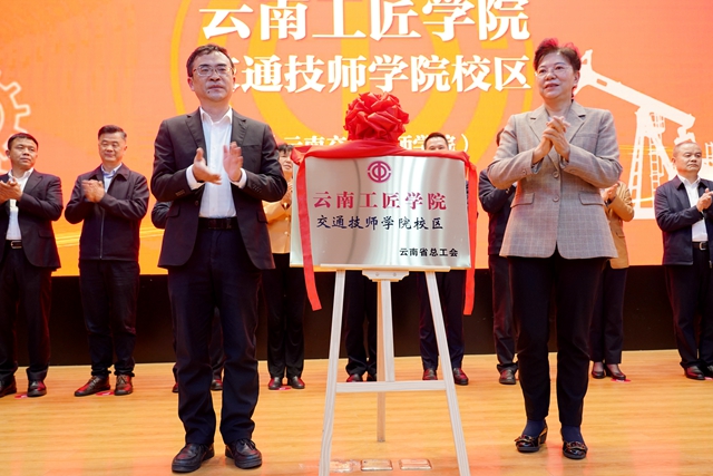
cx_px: 356
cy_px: 238
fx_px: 594
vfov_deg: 43.6
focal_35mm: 30
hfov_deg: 61.9
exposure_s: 1/30
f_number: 5
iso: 2000
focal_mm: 30
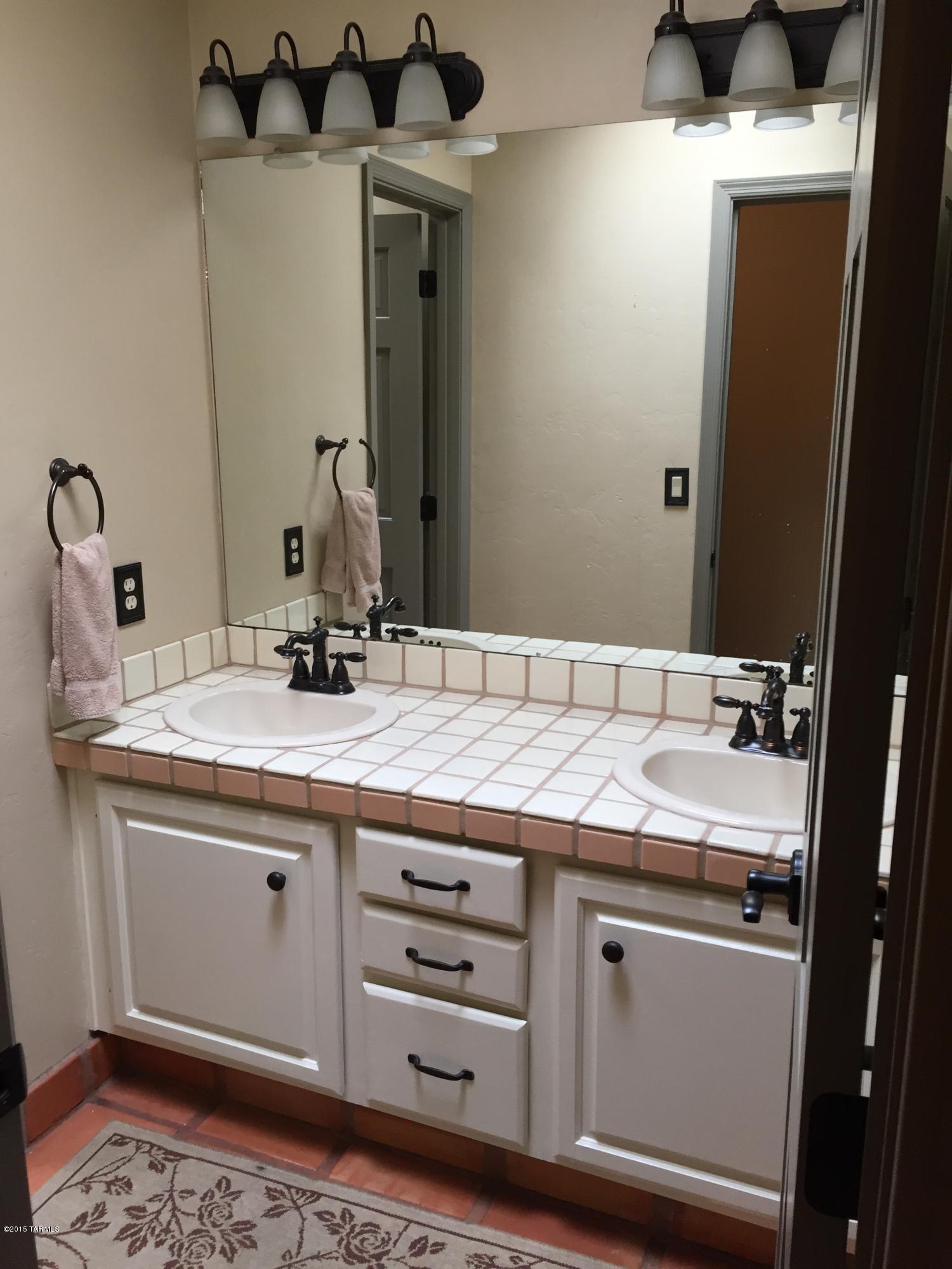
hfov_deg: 48.2
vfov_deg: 61.7
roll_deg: +0.4
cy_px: 634
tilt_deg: -10.5
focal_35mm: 29
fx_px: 1063
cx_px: 476
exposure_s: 1/30
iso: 32
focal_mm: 4.15
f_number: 2.2
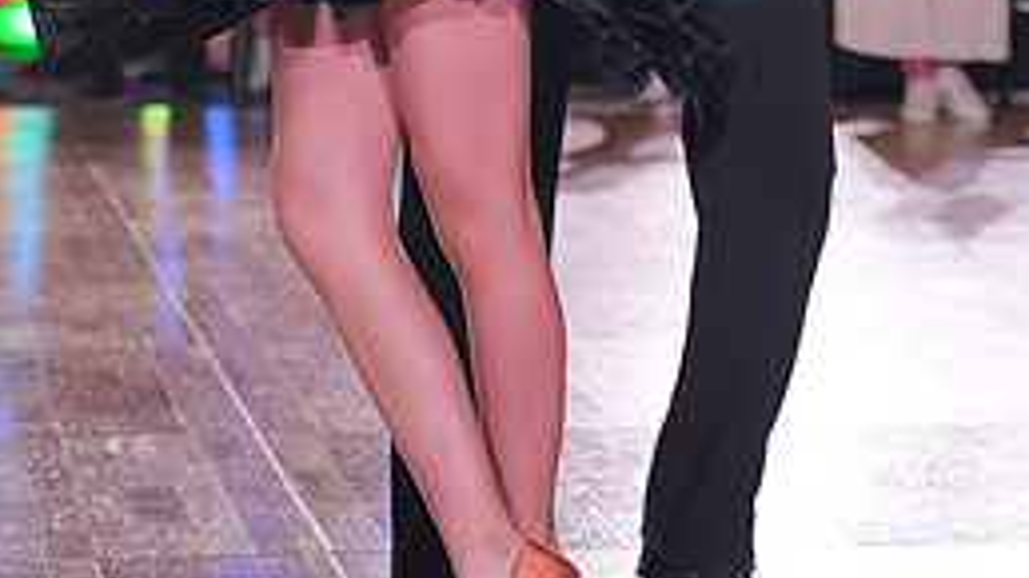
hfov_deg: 13.0
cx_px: 449
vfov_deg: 7.3
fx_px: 4501
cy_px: -239
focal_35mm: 165
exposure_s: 1/400
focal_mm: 70
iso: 1000
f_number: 4
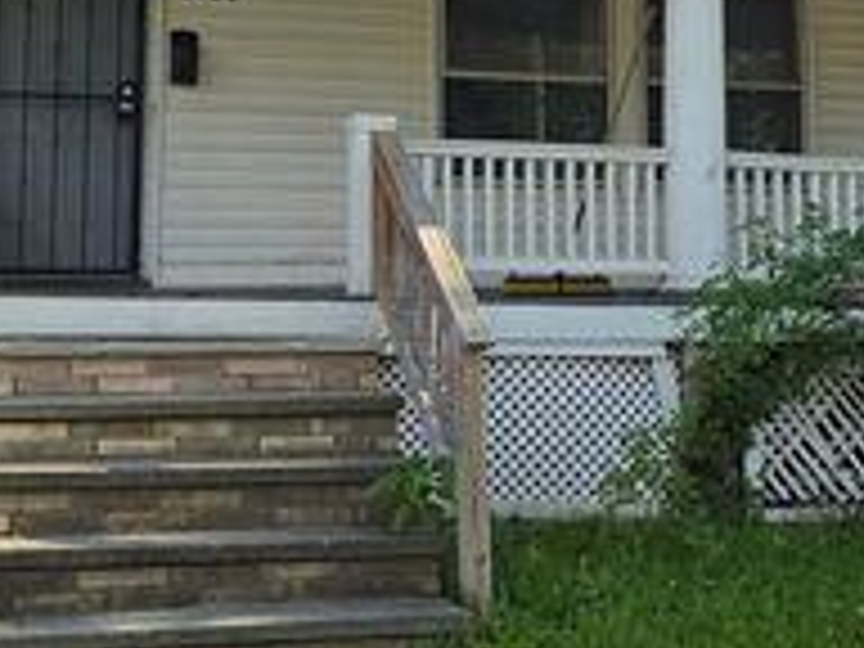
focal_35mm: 60
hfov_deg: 32.2
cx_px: 405
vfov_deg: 24.2
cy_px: 164
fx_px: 1498
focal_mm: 6.3
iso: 80
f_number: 1.7
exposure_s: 1/3531
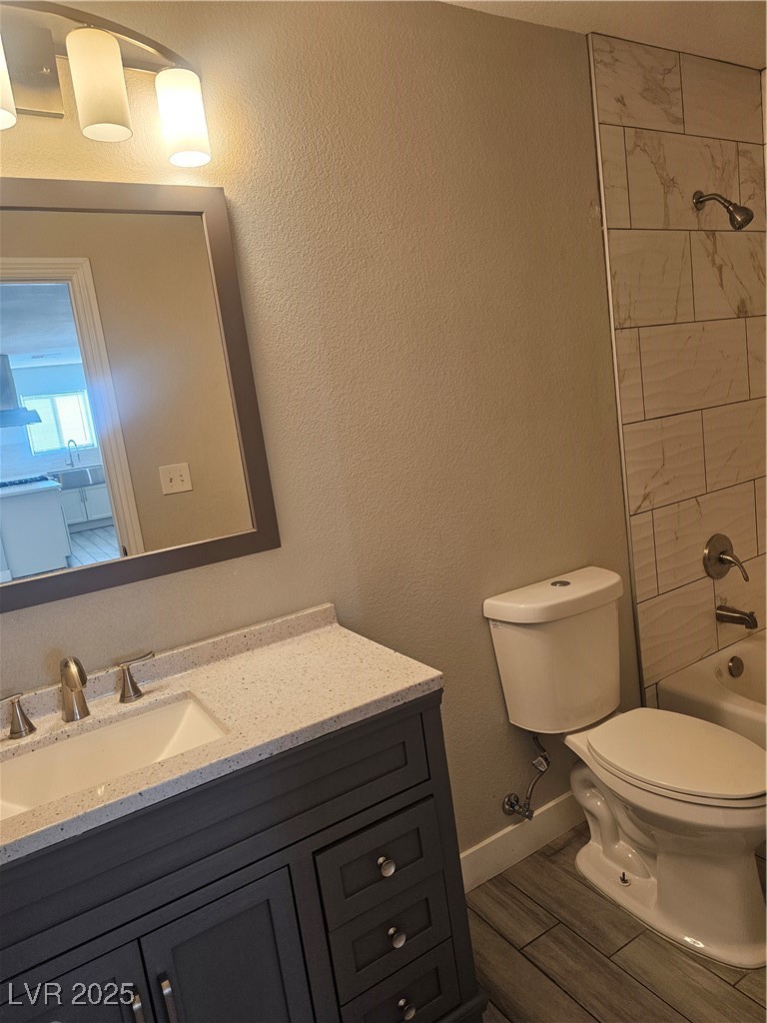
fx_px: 679
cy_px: 512
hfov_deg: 58.9
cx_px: 384
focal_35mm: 23
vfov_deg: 73.9
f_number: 1.7
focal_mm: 6.3
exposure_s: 1/120
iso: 200
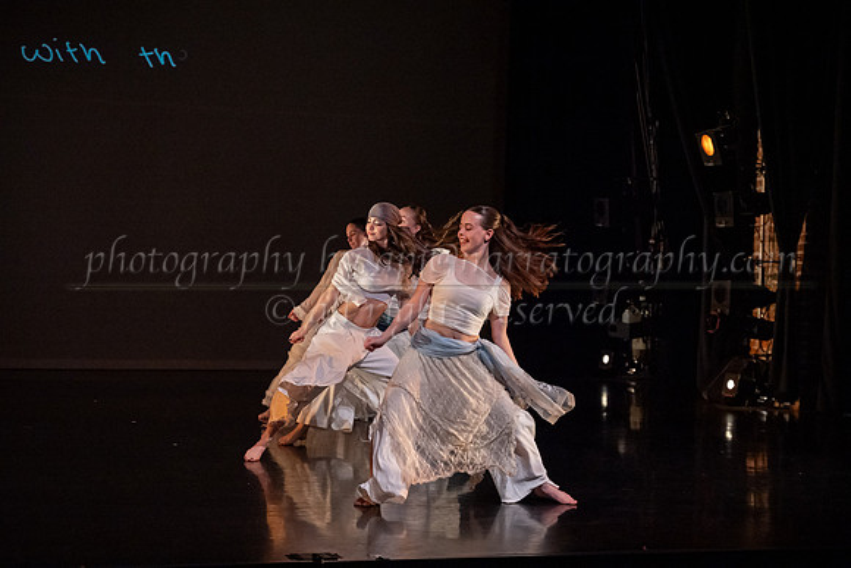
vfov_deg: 19.5
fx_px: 1655
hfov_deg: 28.8
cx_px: 426
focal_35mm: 70
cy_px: 284
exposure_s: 1/400
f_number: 3.5
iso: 4000
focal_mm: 70
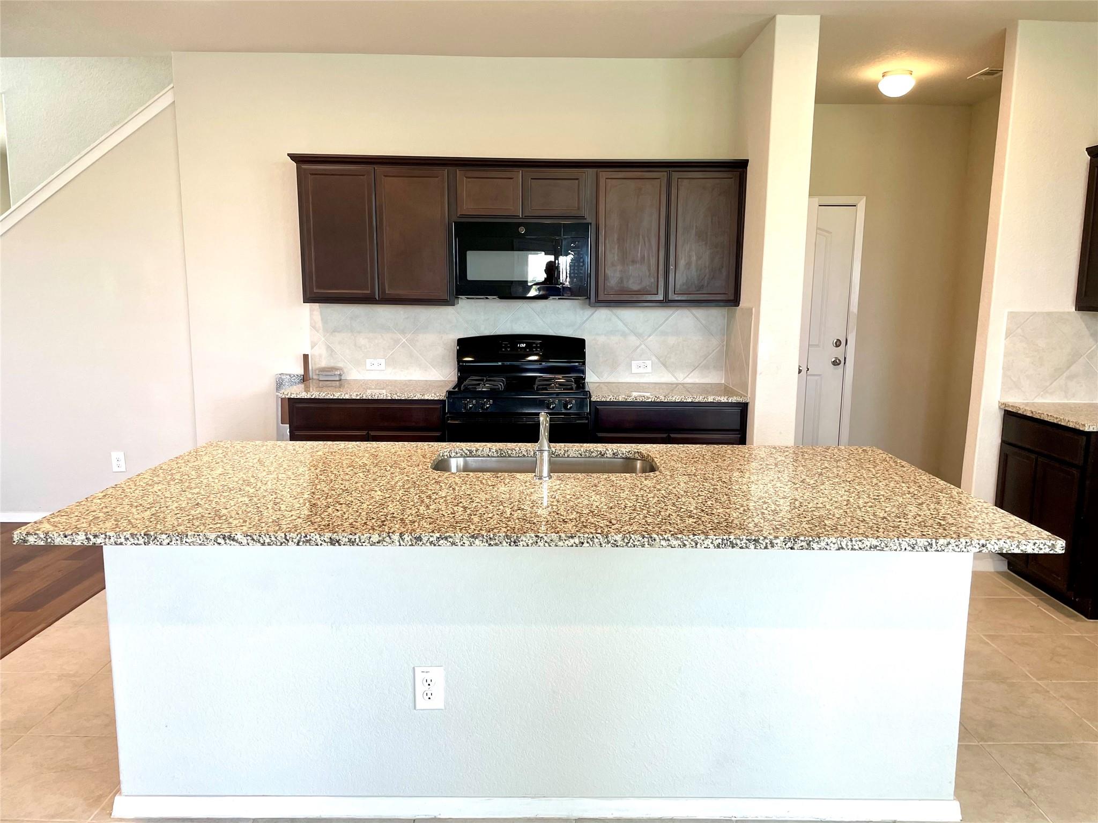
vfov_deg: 53.1
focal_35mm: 26
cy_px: 412
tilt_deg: -9.0
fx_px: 825
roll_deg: -0.4
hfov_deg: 67.3
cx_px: 549
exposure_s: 1/120
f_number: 1.6
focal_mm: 4.2
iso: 100
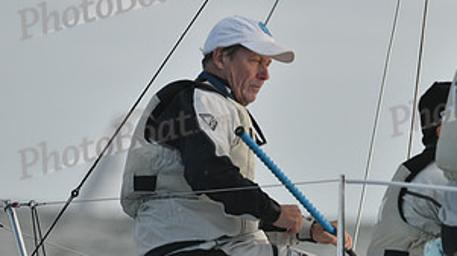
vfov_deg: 1.7
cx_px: 311
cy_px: 198
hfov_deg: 3.1
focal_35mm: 707
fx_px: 8563
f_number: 5.6
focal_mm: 350
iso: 320
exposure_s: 1/1600
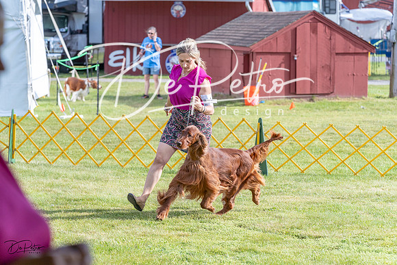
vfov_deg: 10.3
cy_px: 132
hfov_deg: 15.4
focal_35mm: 133
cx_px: 198
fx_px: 1467
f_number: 5.6
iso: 400
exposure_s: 1/1250
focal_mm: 133
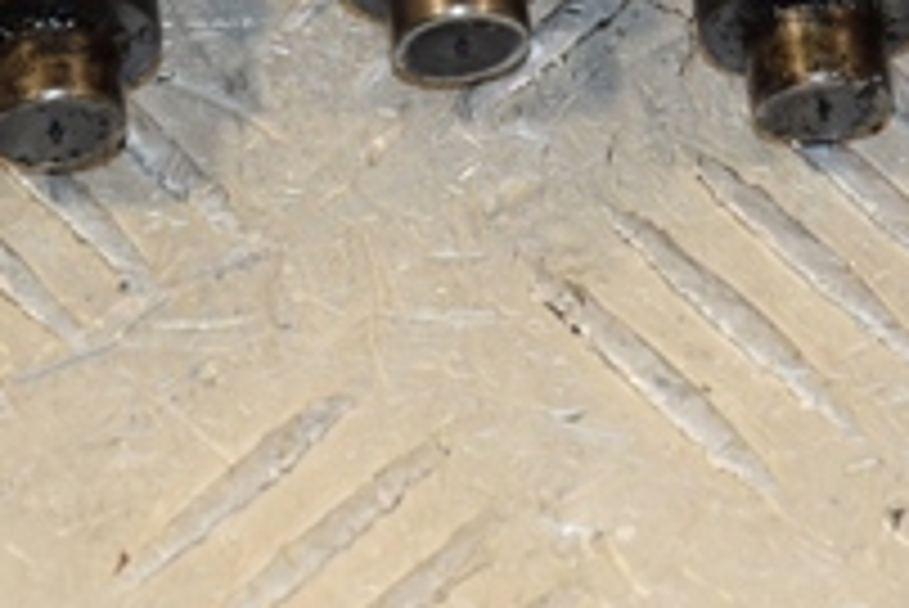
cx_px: 603
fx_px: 9602
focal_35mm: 380
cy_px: -302
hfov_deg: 5.4
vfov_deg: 3.6
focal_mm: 80
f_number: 6.3
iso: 800
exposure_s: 1/200
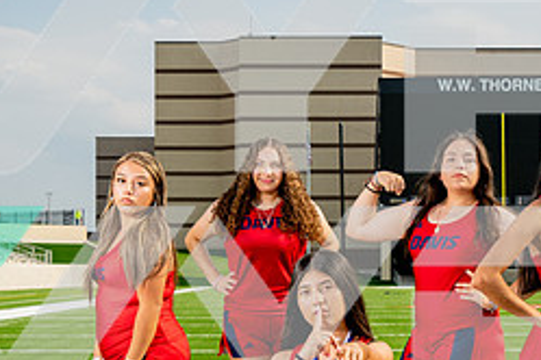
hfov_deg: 22.1
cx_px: 310
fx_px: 1382
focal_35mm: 92
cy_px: 282
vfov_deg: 14.8
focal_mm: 36
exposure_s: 1/400
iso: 100
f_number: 7.1
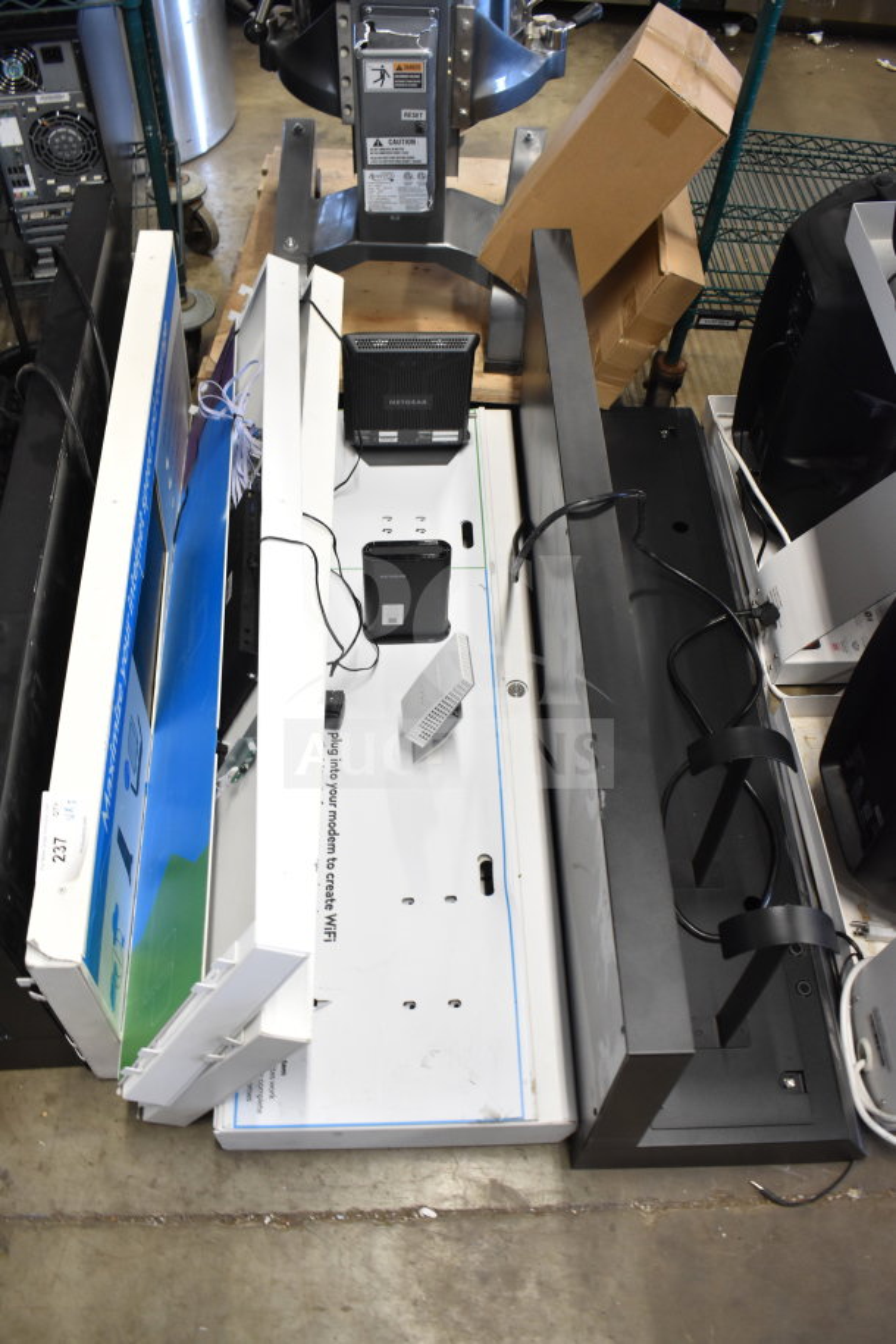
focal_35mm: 30
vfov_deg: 61.9
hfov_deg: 43.6
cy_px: 672
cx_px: 448
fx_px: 1120
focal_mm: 20
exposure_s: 1/30
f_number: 3.5
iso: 1250
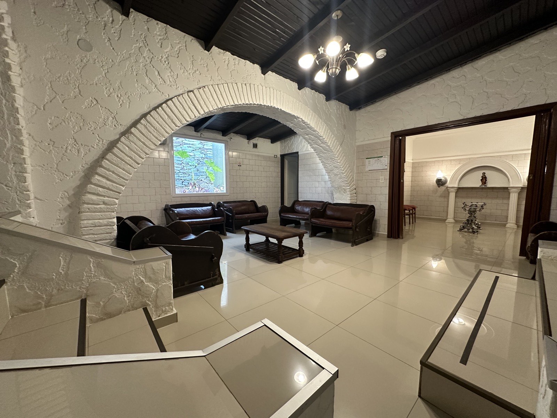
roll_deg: +0.3
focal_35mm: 14
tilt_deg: -5.9
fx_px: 225
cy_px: 209
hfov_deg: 102.1
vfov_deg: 85.7
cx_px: 278
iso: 320
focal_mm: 2.22
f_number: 2.2
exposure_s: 1/50
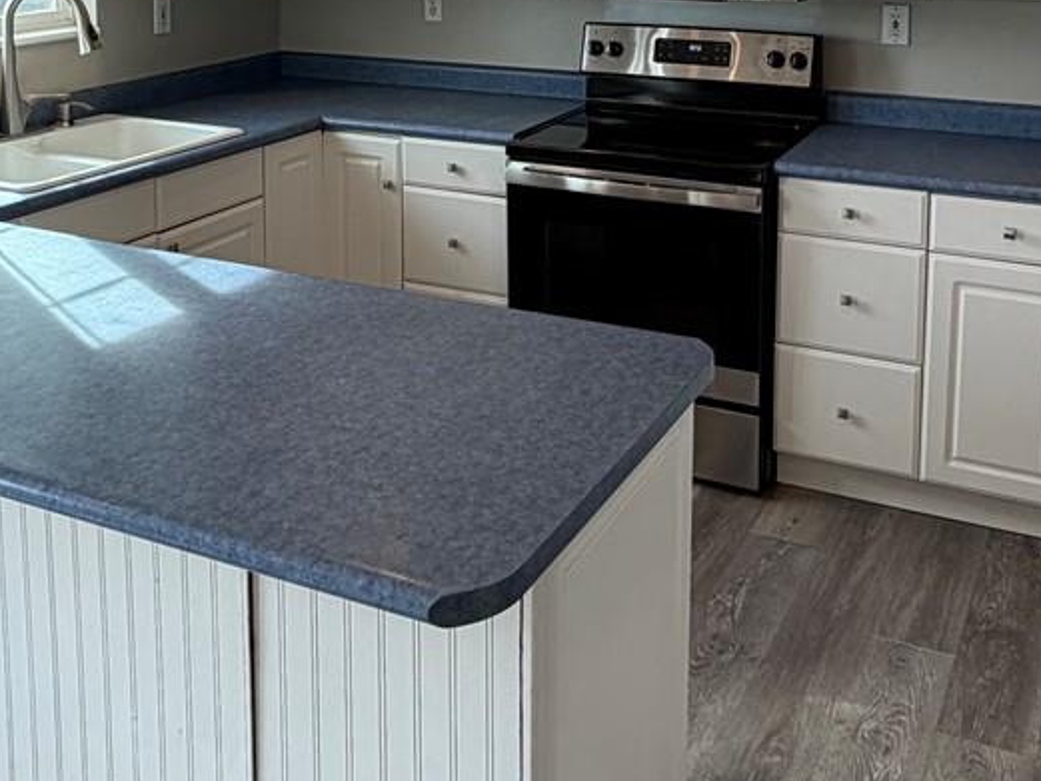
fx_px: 1293
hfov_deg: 43.8
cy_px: 18
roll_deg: +0.8
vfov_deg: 31.3
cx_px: 506
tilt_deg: -6.2
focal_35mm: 43
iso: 100
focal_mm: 2.22
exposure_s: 1/120
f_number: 2.2
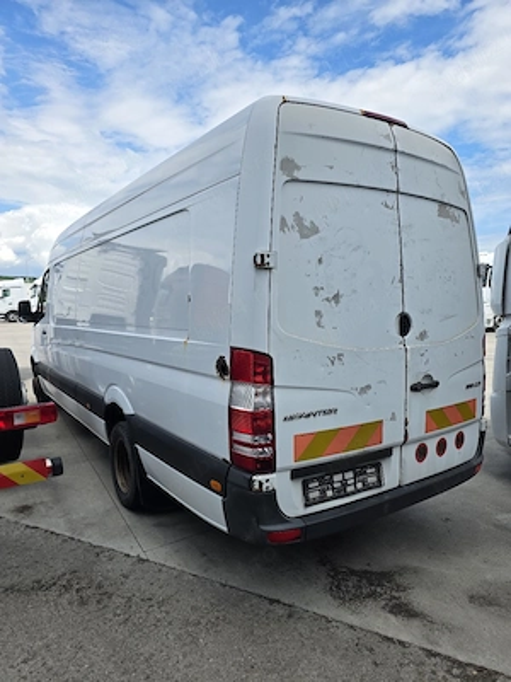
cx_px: 256
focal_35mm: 23
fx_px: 453
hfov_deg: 58.9
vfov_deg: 73.9
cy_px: 341
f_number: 1.7
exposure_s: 1/5000
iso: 80
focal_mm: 6.3
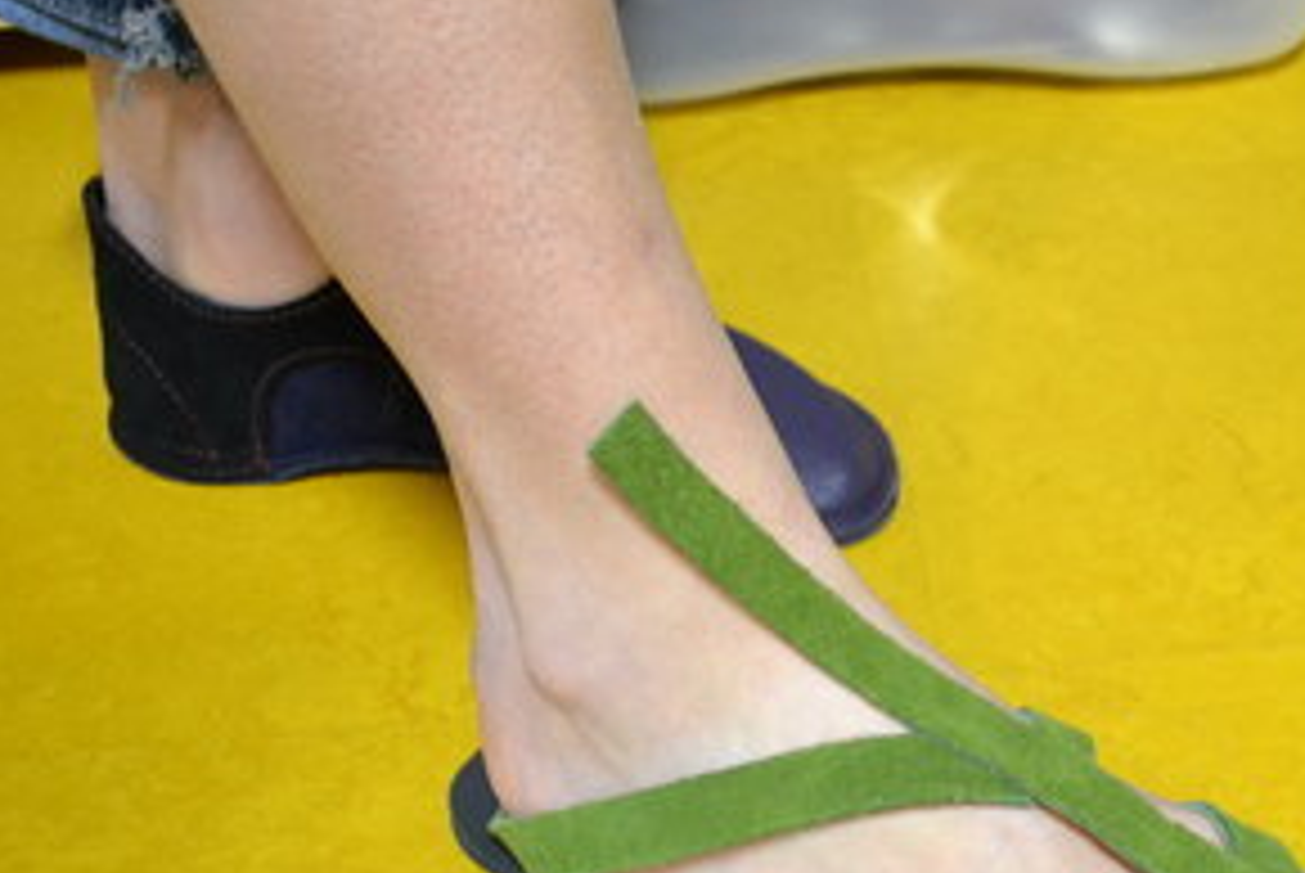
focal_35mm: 62
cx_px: 1044
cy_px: 666
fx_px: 2250
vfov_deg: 21.7
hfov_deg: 31.5
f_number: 3.8
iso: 3200
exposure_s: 1/30
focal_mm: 20
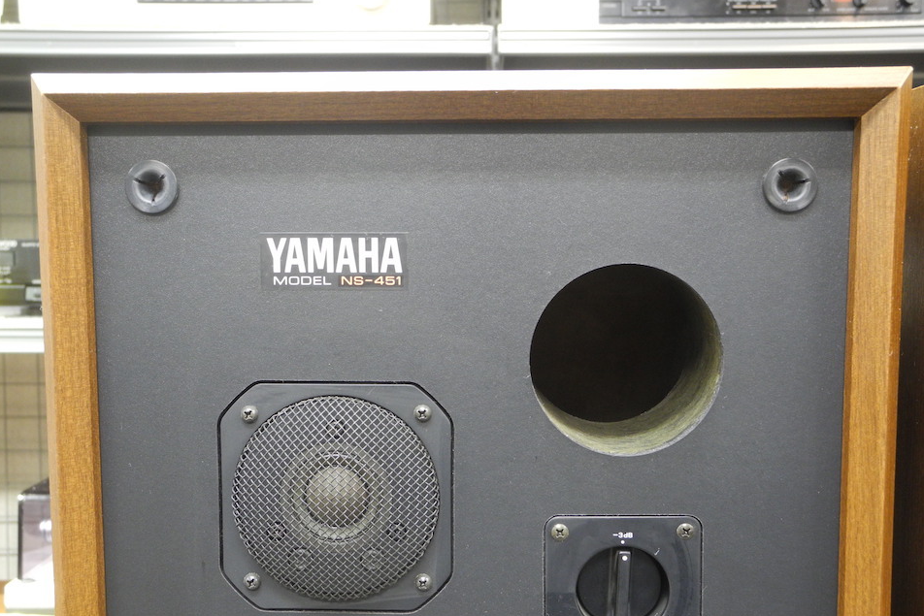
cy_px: 339
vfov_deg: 31.2
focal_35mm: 43
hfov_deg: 45.4
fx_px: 1104
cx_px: 460
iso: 400
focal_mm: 8.8
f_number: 3.2
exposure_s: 1/8.1
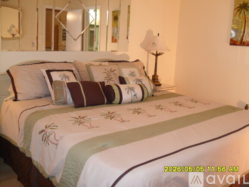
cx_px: 124
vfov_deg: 40.7
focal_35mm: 35
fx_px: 252
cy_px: 94
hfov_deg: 52.6
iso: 200
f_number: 3
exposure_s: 1/45
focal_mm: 6.3
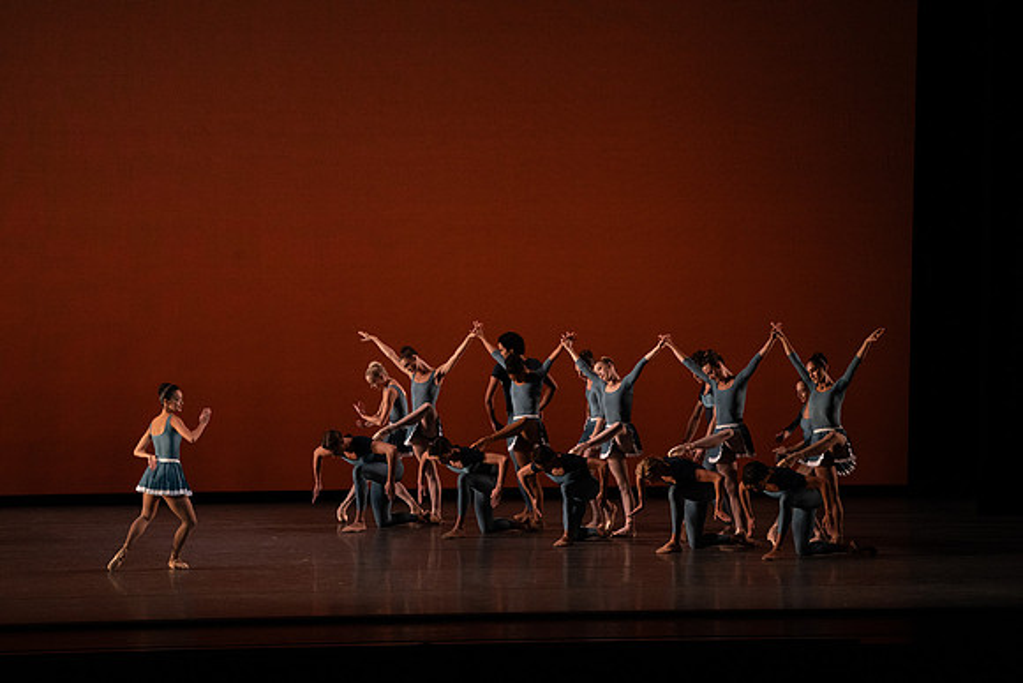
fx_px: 4661
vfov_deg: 8.4
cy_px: 342
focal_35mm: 164
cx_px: 512
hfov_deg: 12.5
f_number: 9
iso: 5000
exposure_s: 1/400
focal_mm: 164
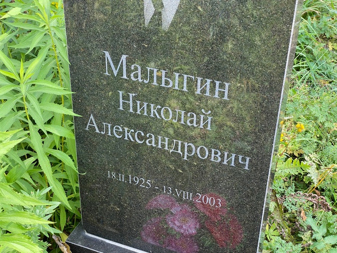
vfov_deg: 28.0
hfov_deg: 36.8
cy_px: 126
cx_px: 168
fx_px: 506
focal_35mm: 52
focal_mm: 6
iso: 20
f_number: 2
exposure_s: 1/154
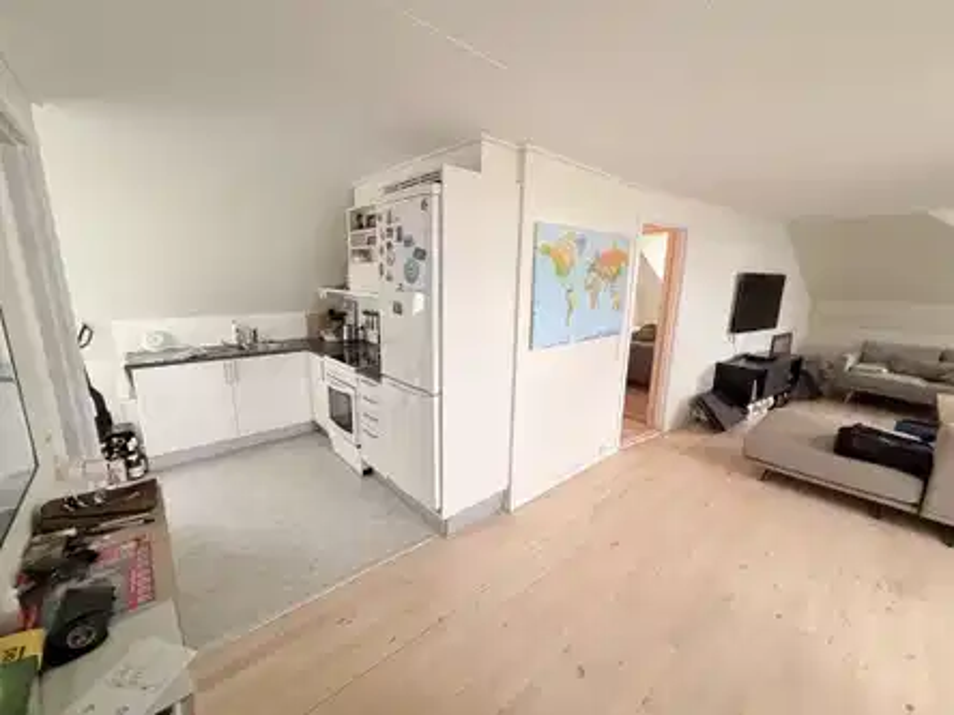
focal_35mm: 14
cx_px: 477
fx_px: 386
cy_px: 358
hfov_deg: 102.1
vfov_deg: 85.7
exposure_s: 1/50
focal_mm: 2.22
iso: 400
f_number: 2.2
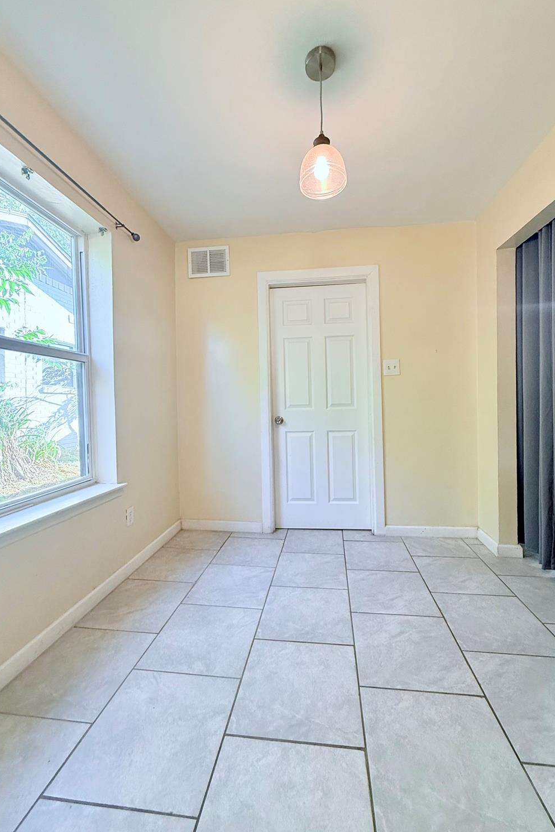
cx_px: 288
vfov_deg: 100.4
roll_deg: -0.6
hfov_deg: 77.3
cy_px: 407
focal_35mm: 15
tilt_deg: -0.4
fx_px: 347
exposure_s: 1/120
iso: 200
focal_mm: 2.22
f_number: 2.2
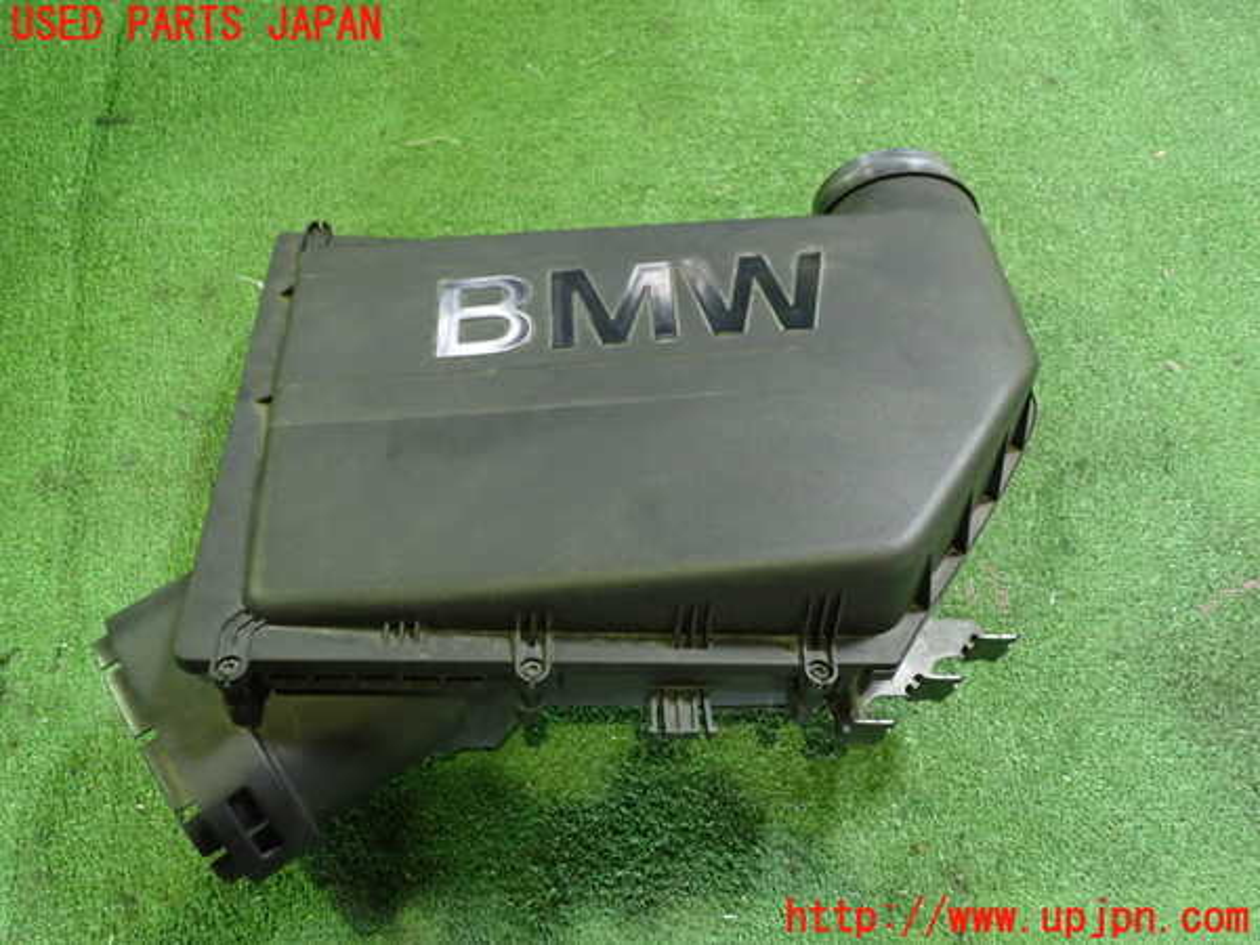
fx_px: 1092
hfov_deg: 60.0
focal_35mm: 30
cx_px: 630
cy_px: 472
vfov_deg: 46.8
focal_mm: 5.4
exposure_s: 1/30
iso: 800
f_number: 2.3
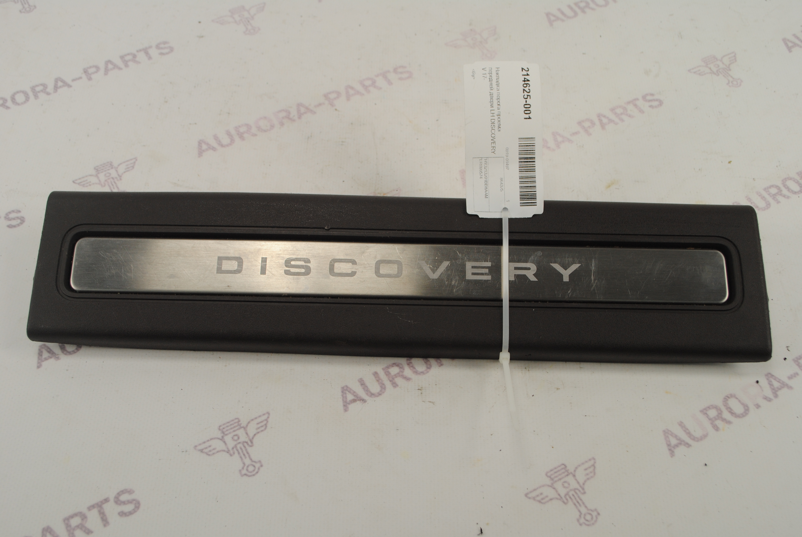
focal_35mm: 42
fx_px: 937
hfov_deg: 46.3
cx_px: 401
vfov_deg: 32.0
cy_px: 268
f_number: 6.3
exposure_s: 1/25
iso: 200
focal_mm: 28
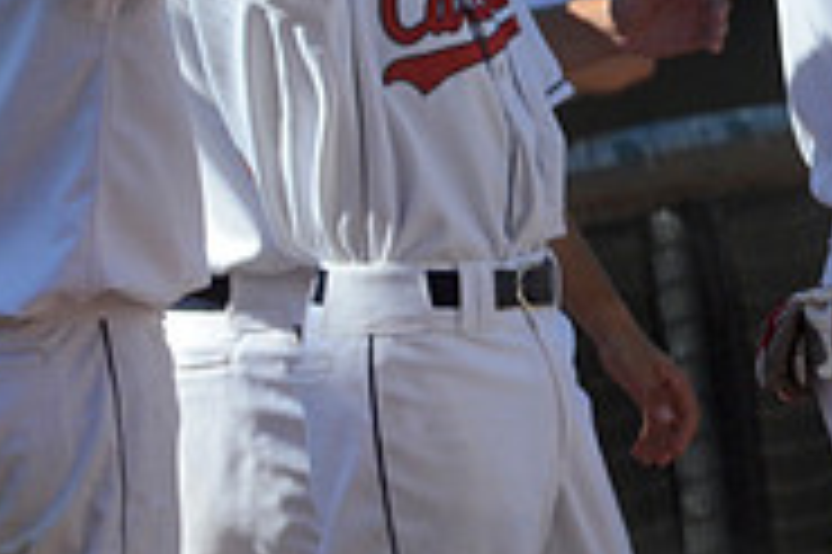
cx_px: 693
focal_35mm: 587
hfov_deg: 3.5
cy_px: -50
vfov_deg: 2.3
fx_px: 13544
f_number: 4.8
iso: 1000
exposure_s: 1/8000
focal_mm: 125
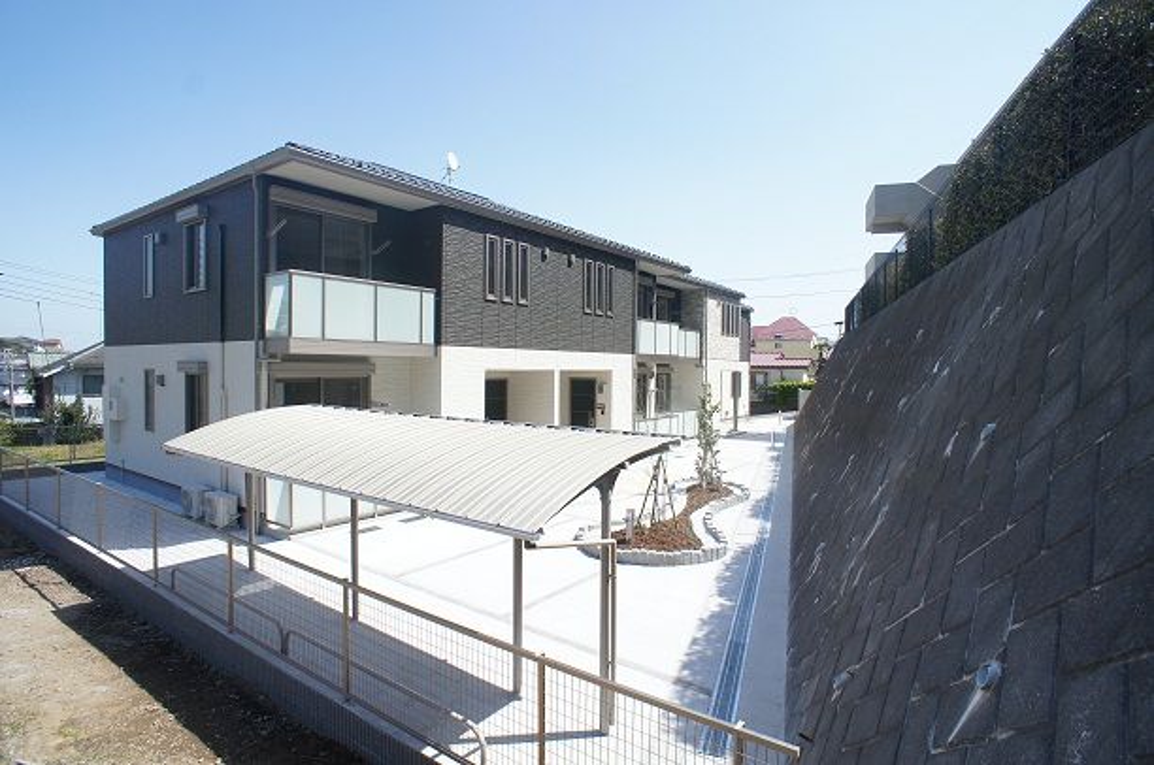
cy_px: 382
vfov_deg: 53.0
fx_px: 768
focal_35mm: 24
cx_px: 577
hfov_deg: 73.8
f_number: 8
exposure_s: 1/400
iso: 200
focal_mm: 16
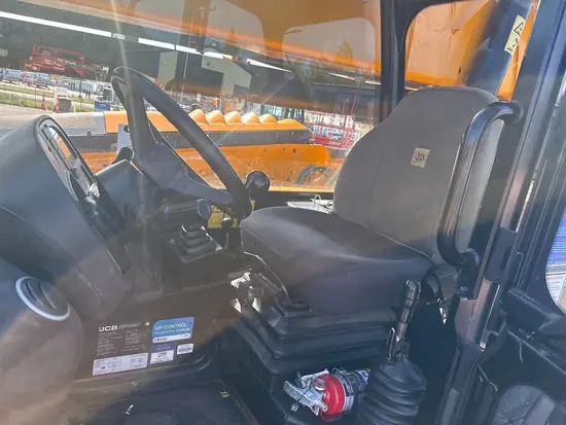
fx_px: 425
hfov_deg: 67.3
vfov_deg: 53.1
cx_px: 283
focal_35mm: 26
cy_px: 212
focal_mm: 5.96
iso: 50
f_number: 1.6
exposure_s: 1/363
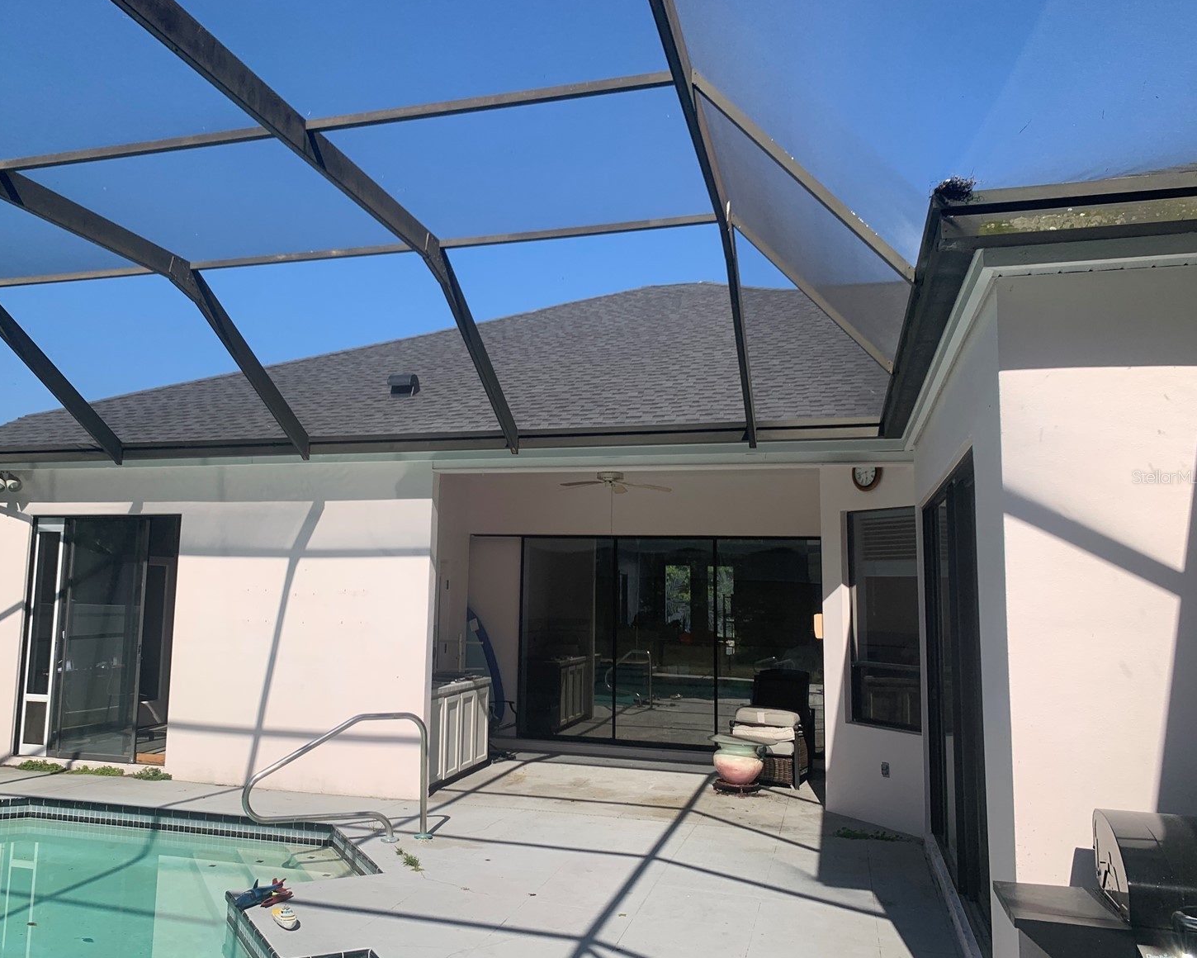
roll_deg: -3.4
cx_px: 550
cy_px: 477
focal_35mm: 28
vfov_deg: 51.5
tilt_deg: +12.2
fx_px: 992
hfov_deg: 62.1
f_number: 1.8
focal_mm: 4.25
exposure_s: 1/1953
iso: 25
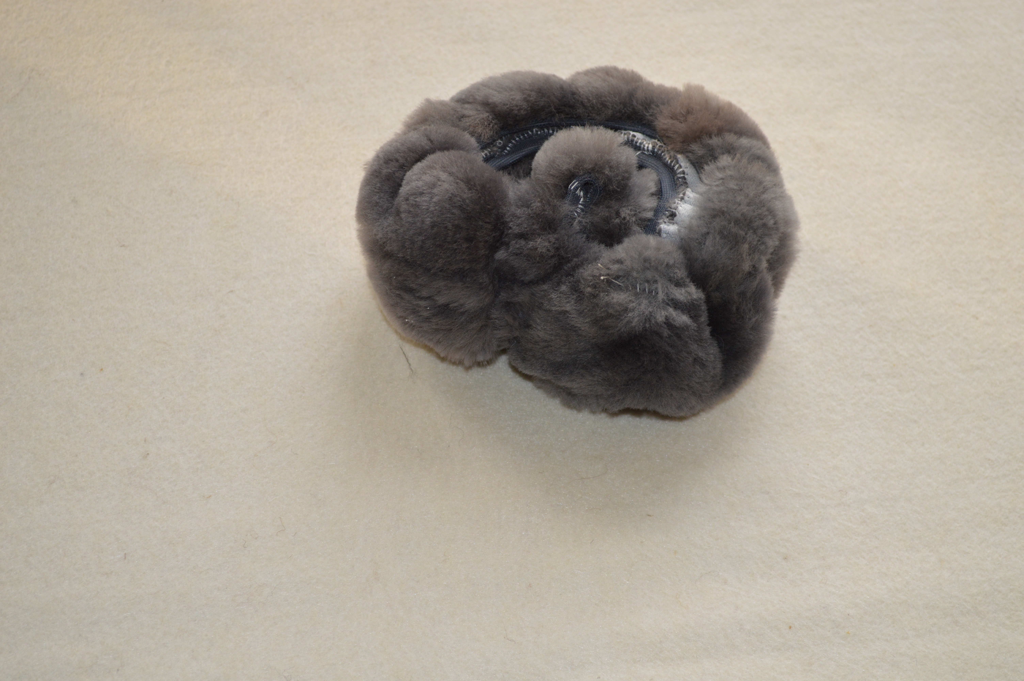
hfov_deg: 31.9
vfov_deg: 21.5
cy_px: 340
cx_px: 512
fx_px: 1790
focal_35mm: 63
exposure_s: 1/60
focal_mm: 42
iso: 400
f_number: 5.3
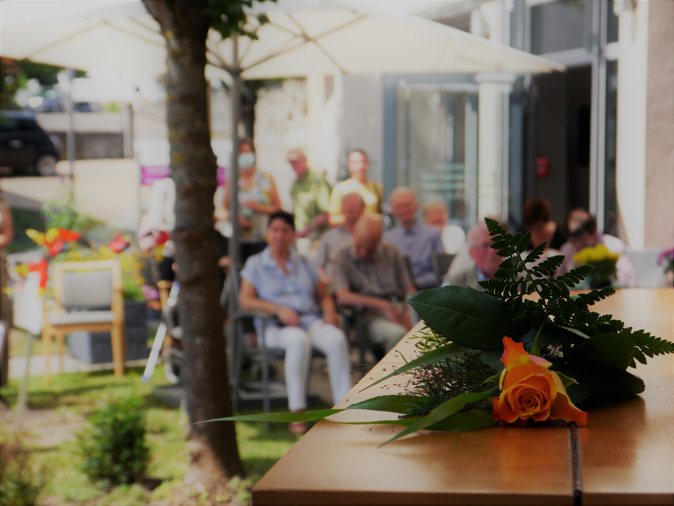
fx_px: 1519
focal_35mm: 78
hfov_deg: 25.0
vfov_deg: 18.9
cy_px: 253
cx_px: 337
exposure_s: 1/250
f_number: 7.1
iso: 160
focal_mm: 39
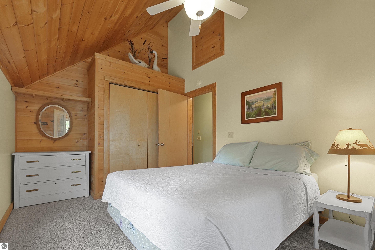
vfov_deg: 81.3
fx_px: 146
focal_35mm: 14
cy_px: 125
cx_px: 188
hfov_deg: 104.2
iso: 2000
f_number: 10
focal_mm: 14
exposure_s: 1/13
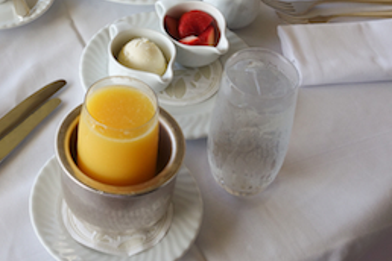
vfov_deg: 20.3
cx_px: 99
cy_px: 8
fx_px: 708
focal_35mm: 65
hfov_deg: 30.5
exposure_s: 1/100
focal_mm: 10.4
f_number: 5.6
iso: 125
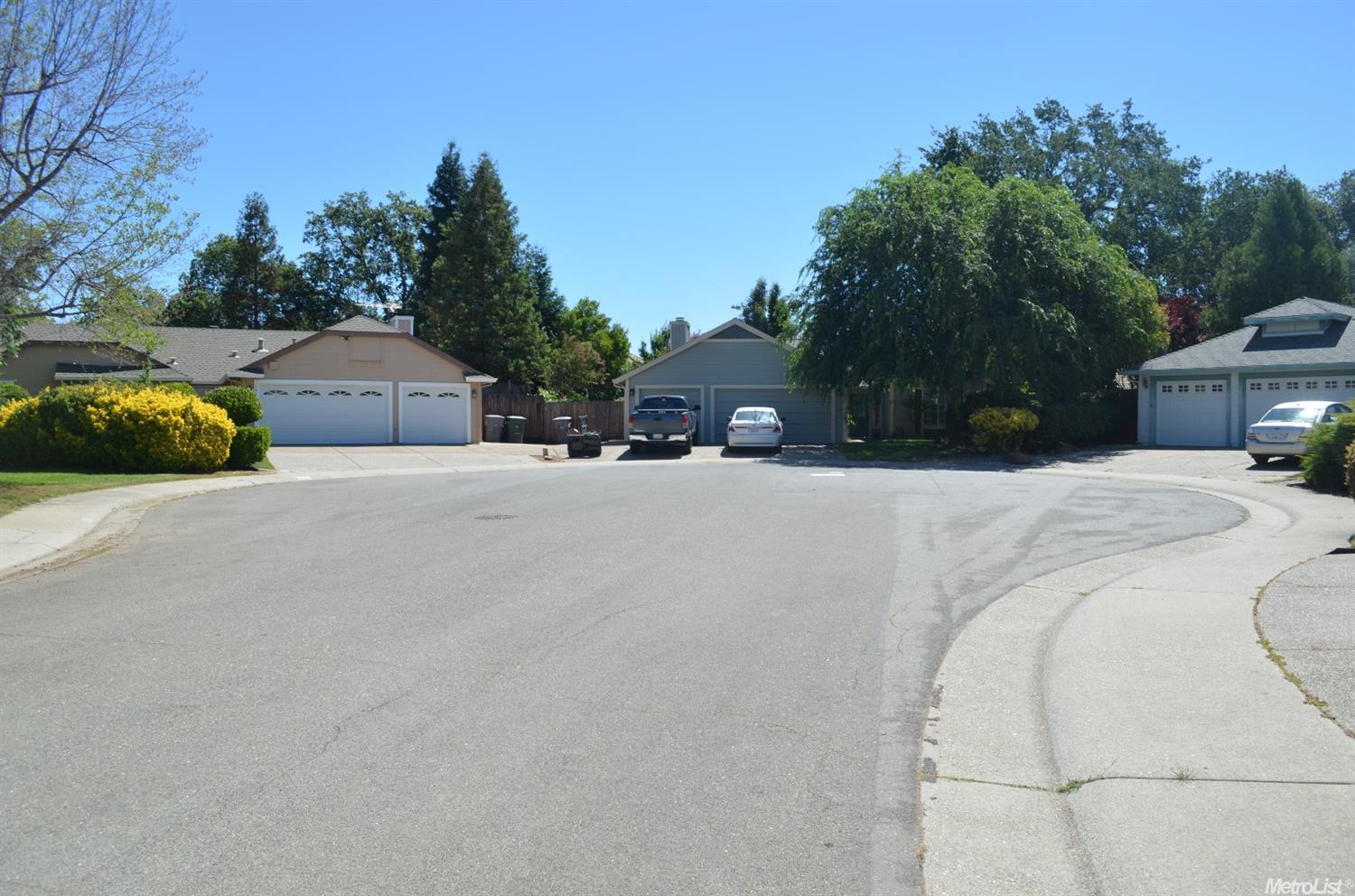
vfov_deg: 47.7
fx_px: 1014
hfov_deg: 67.5
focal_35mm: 27
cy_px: 448
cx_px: 678
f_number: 8
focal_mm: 18
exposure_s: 1/250
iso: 100
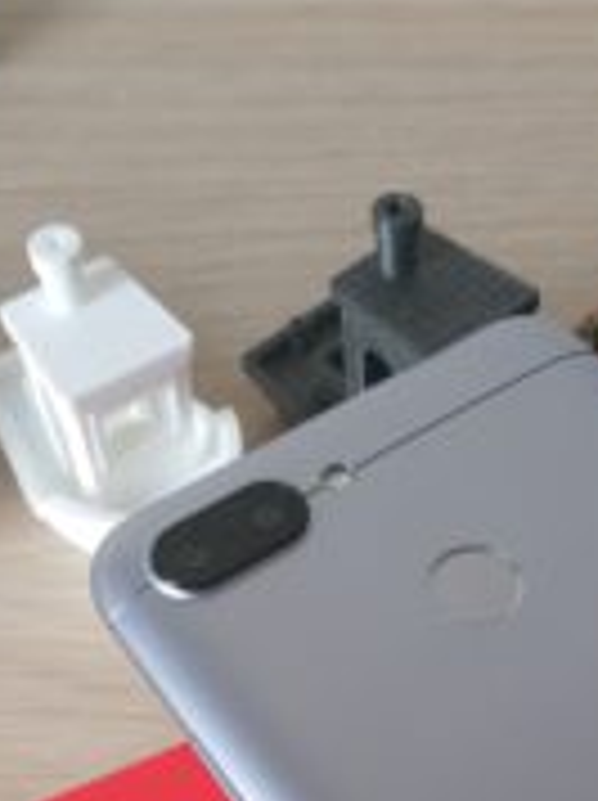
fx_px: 1662
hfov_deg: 20.4
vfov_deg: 25.9
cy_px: 774
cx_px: 333
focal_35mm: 72
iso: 188
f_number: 2
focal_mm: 4.5
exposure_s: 1/25
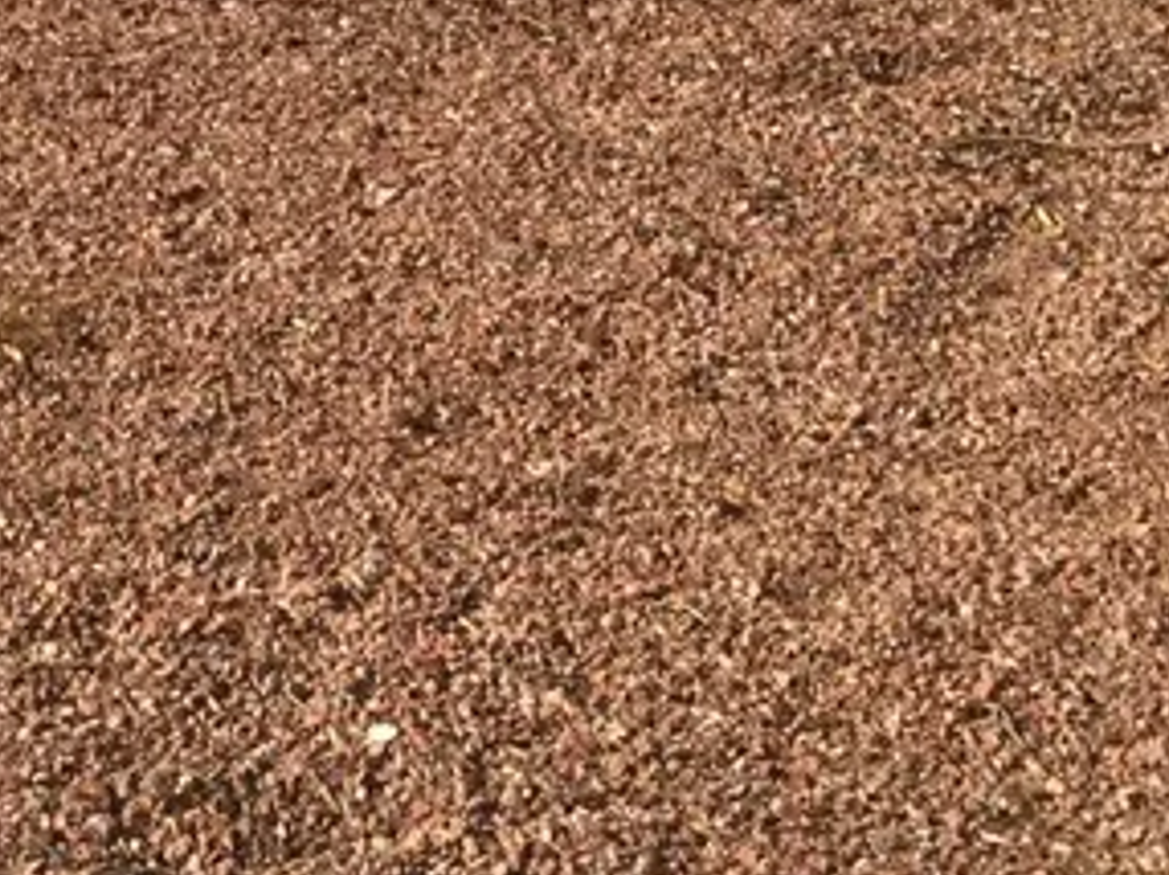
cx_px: -213
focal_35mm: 111
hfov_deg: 17.0
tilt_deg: -2.2
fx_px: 3745
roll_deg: -1.2
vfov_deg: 12.5
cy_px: -560
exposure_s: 1/1274
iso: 25
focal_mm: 3.3
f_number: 2.4
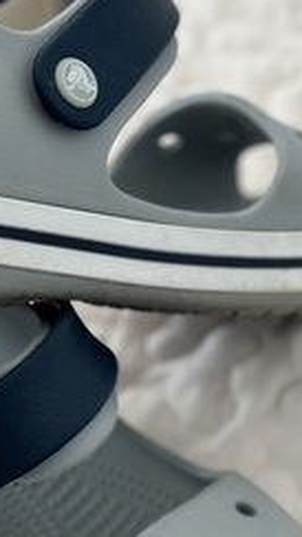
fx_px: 1525
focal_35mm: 107
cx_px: 50
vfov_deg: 19.9
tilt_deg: -49.7
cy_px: 365
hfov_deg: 11.3
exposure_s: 1/60
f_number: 1.78
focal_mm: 6.76
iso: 125
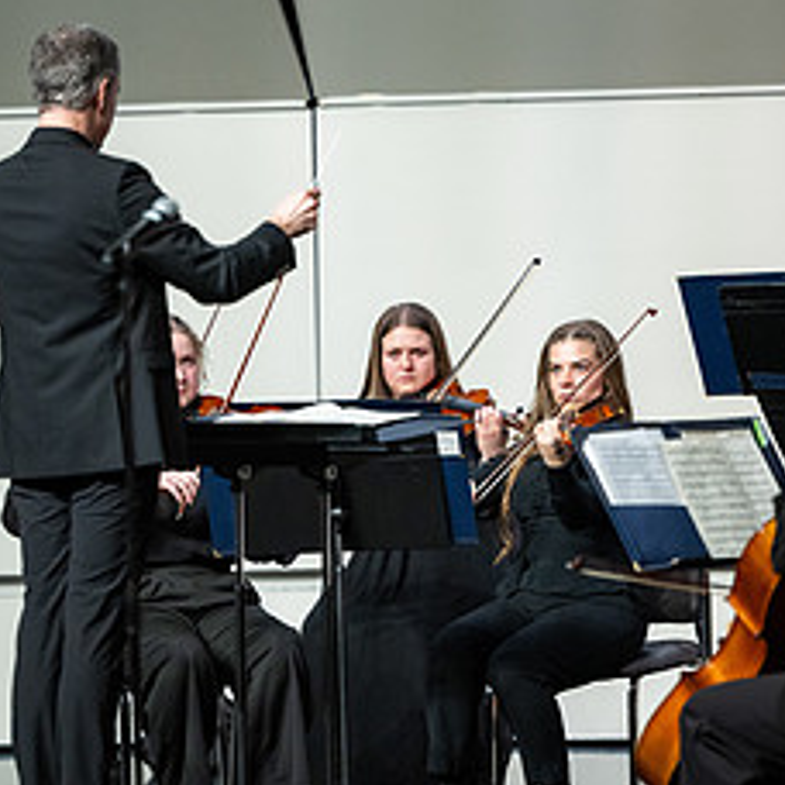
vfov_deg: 5.8
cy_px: 406
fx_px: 7748
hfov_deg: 5.8
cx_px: 306
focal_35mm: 302
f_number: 2.8
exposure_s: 1/500
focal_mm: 180
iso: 1600
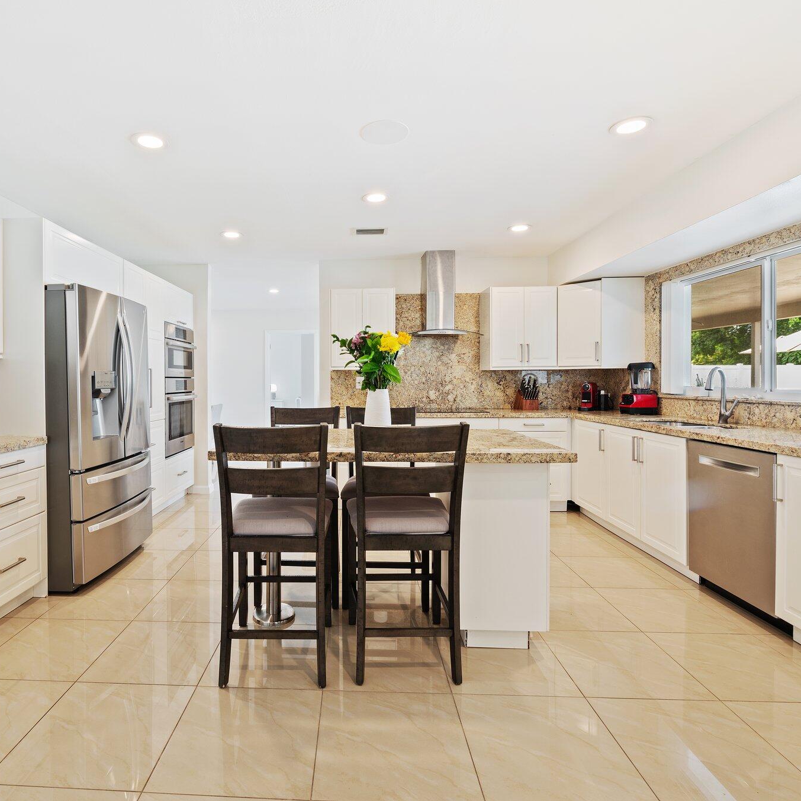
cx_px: 323
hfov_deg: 79.8
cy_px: 398
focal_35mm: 18
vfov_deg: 80.7
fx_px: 471
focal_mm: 14
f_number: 8
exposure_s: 1/1.67
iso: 200
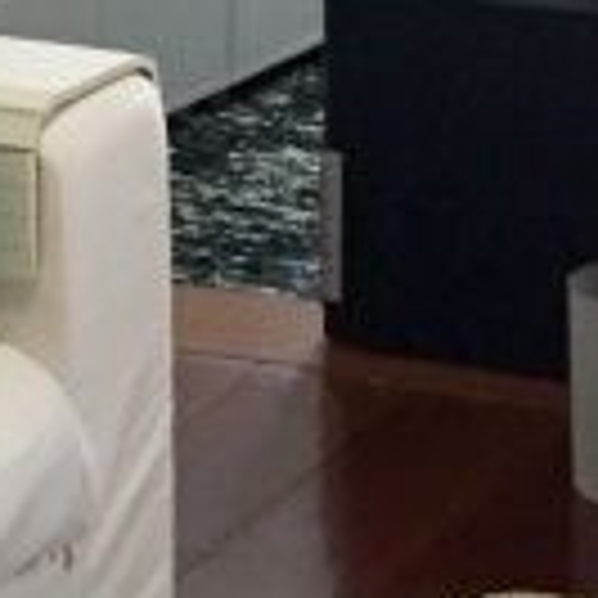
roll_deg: -1.1
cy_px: -611
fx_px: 3850
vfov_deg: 8.4
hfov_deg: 8.8
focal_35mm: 197
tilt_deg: -2.1
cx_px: 45
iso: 160
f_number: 2.2
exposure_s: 1/30
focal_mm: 4.15
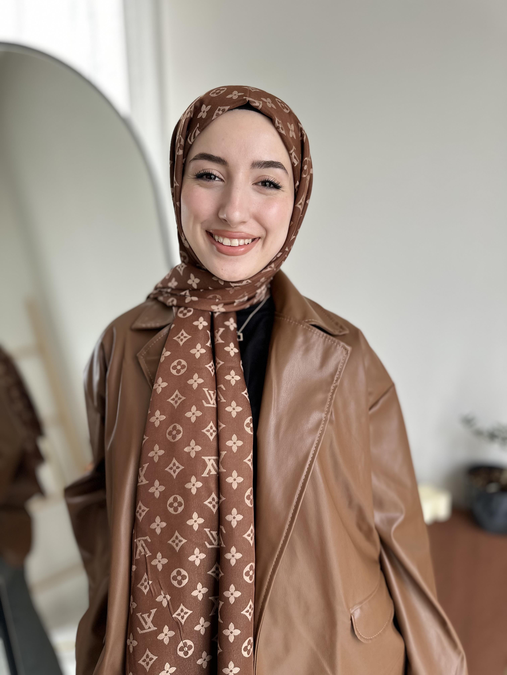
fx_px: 469
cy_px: 338
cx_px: 254
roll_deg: +1.0
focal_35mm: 24
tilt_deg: -12.5
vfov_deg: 71.6
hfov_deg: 56.8
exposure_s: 1/121
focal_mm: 6.86
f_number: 1.78
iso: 80
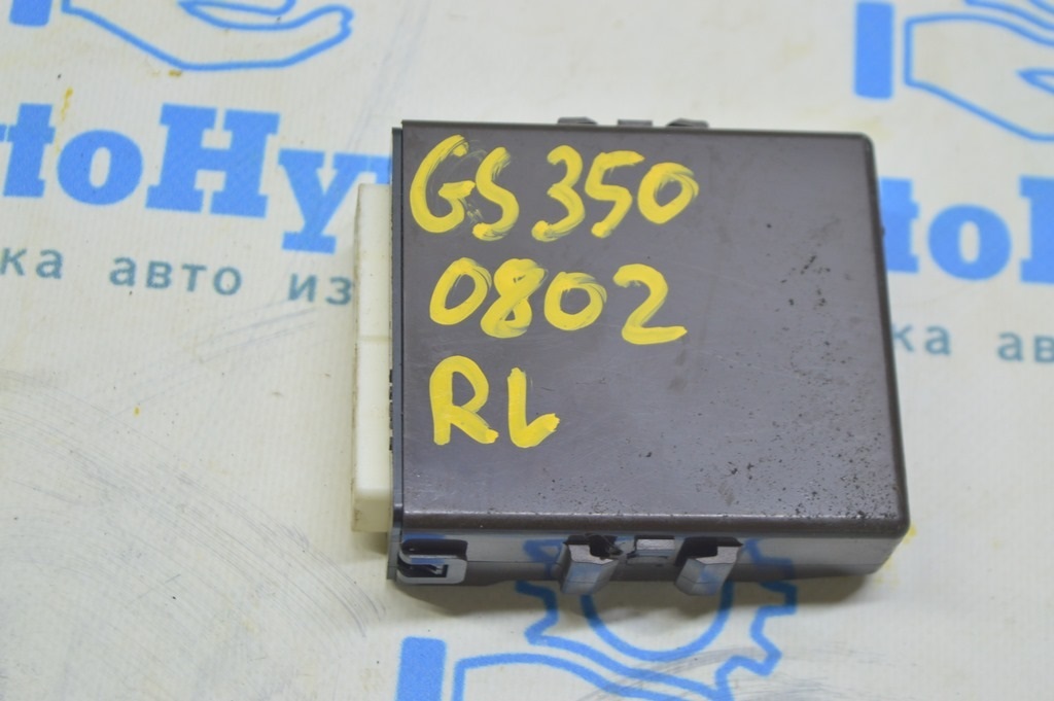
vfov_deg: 17.5
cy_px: 350
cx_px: 527
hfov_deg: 26.0
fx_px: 2282
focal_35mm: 78
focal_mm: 52
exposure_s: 1/20
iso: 400
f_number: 5.6
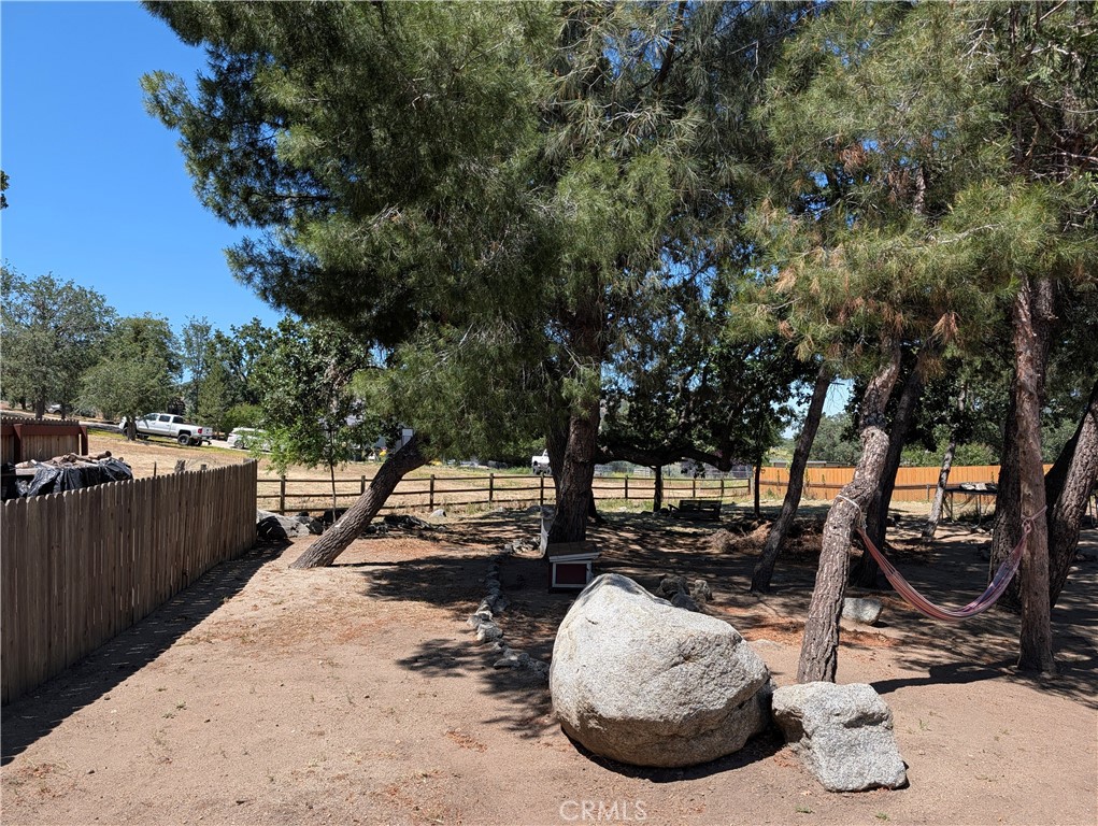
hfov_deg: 71.5
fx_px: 762
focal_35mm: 24
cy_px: 413
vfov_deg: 56.9
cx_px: 549
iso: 21
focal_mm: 6.9
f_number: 1.68
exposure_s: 1/781
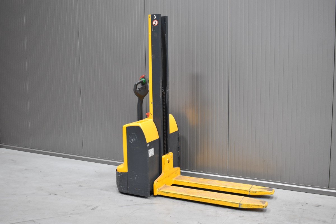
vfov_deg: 35.5
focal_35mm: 38
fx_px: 350
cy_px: 112
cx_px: 168
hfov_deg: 51.3
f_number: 5
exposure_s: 1/50
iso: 1600
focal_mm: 25
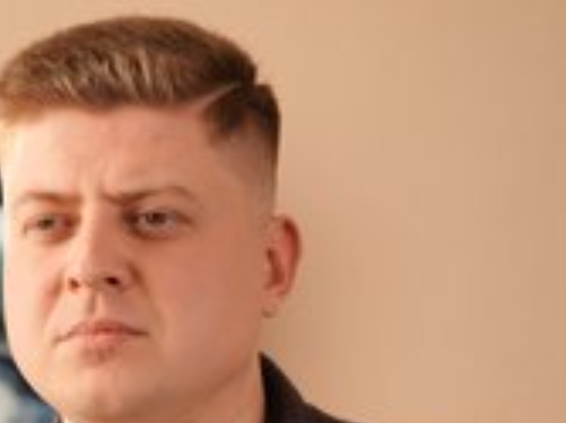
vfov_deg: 11.6
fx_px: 2075
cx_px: -14
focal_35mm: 127
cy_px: 367
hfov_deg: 15.2
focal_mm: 55
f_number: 2.8
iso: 250
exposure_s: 1/100
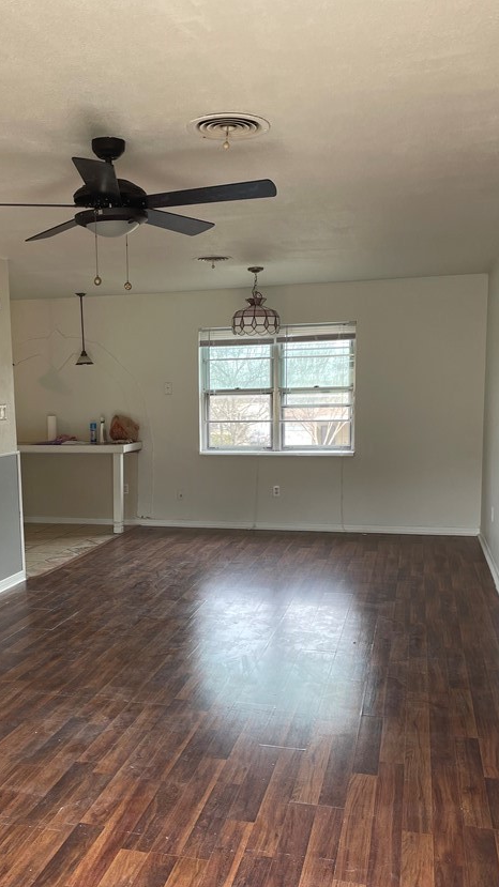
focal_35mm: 35
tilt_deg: -7.4
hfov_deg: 33.5
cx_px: 182
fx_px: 824
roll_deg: +2.9
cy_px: 494
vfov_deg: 56.5
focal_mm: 4.2
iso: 64
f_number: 1.6
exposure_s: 1/121
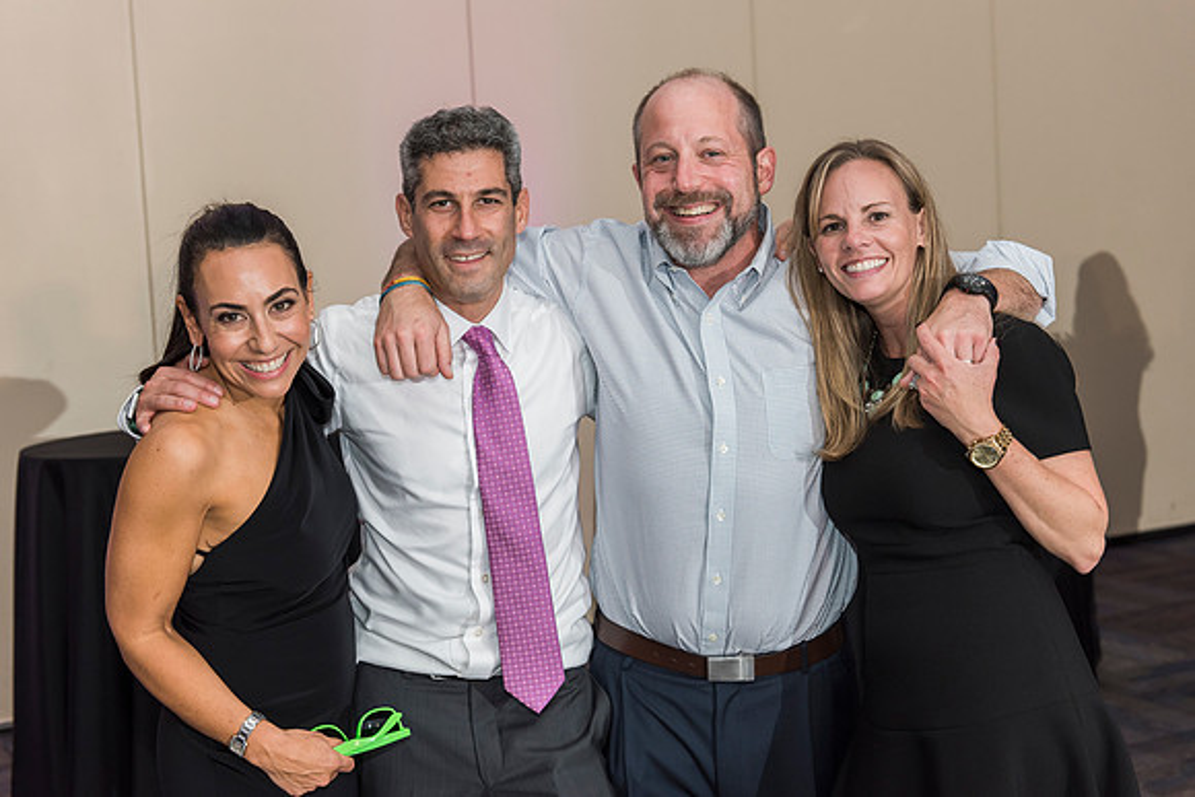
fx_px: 1726
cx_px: 621
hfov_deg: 38.2
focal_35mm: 52
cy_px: 383
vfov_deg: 26.0
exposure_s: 1/100
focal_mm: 50
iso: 800
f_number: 4.5
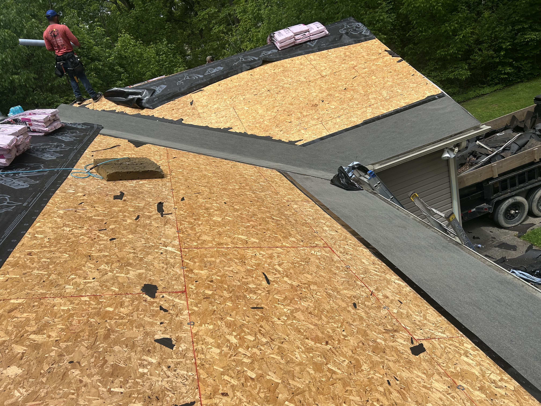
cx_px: 270
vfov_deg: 53.1
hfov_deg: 67.3
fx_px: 406
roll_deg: +16.9
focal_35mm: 26
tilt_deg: -23.4
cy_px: 203
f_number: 1.5
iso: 50
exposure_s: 1/3831
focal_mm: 5.7
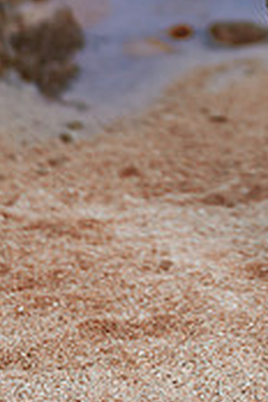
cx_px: 303
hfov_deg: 9.1
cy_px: -104
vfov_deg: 13.3
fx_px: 1675
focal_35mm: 150
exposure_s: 1/800
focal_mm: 58
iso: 100
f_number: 1.4
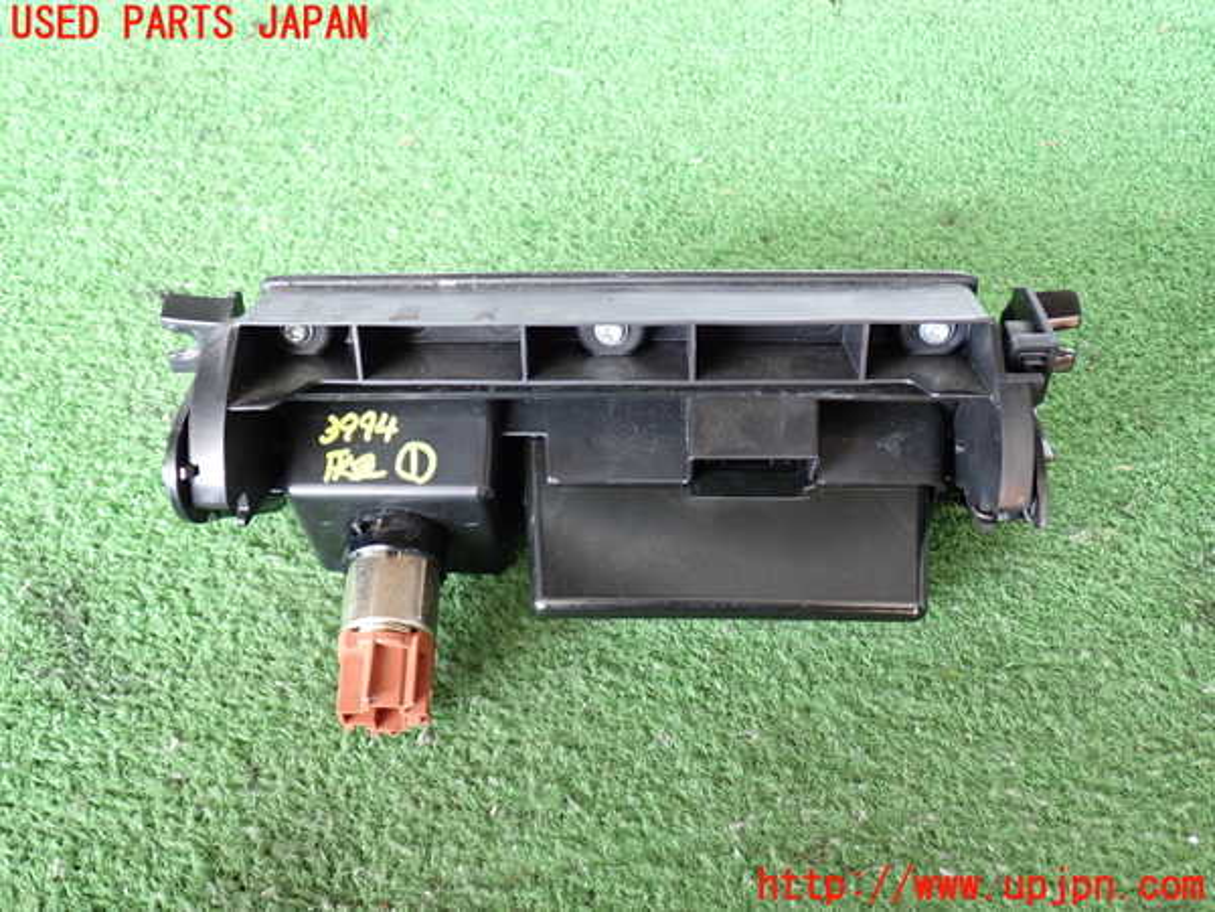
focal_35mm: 32
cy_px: 456
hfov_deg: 56.8
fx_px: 1123
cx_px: 608
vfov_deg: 44.2
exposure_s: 1/30
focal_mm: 5.79
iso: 250
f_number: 2.4
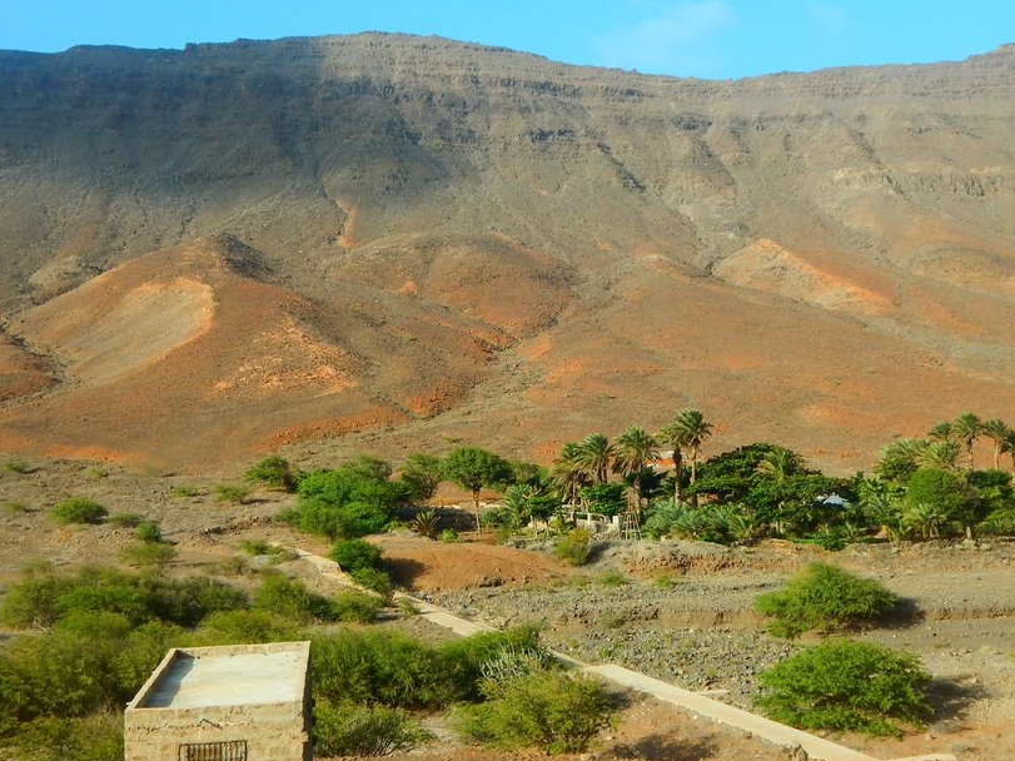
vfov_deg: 30.2
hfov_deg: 39.6
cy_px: 297
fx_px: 1407
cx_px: 542
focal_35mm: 48
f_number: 3.4
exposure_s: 1/640
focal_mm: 6.8
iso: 125
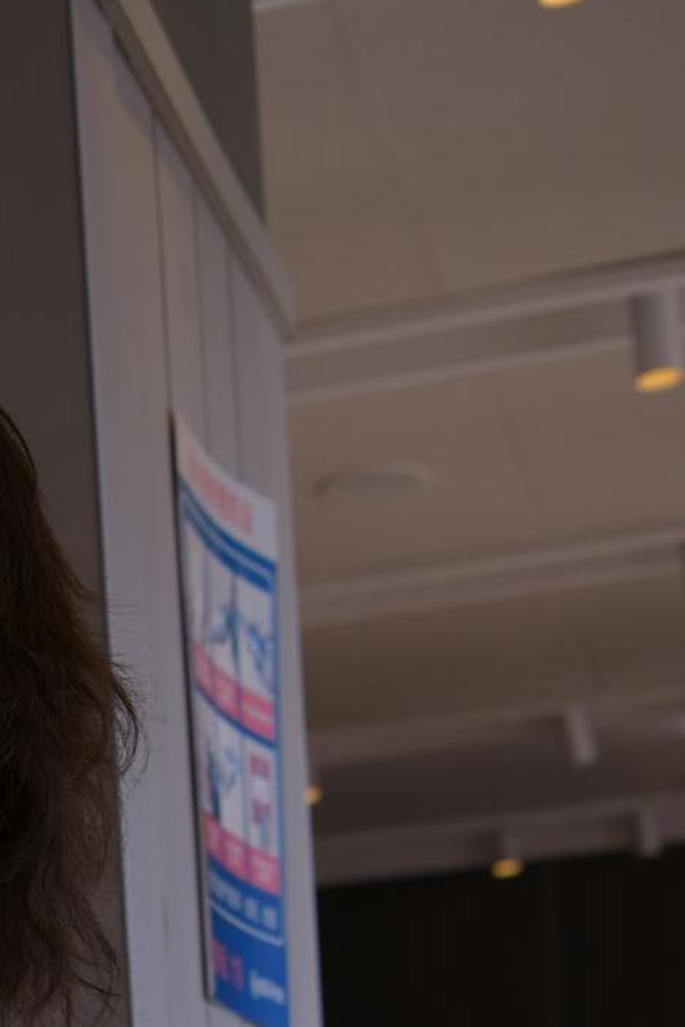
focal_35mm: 125
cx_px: -292
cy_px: 1854
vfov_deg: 14.4
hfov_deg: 10.6
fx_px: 3566
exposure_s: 1/250
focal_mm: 32
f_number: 4
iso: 100
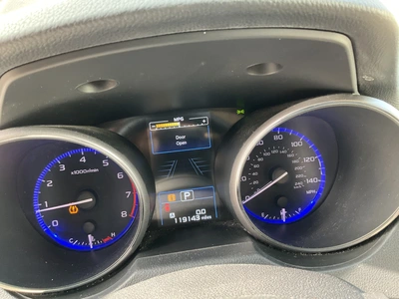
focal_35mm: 29
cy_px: 150
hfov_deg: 61.7
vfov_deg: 48.2
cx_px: 200
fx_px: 334
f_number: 1.8
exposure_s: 1/60
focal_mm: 3
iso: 125
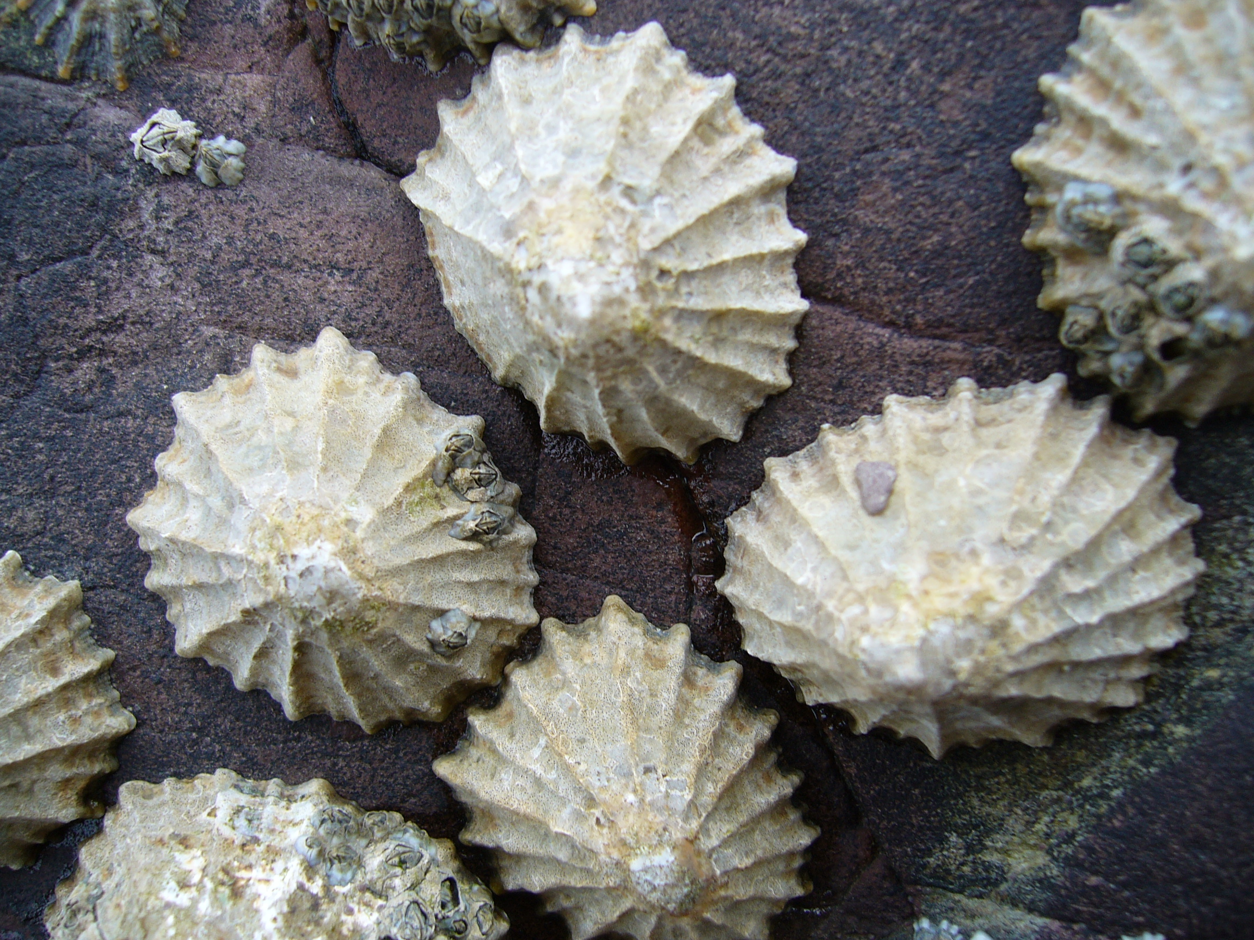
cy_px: 470
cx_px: 627
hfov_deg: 52.6
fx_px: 1268
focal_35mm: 35
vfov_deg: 40.7
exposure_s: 1/250
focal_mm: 5.8
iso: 64
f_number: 2.8
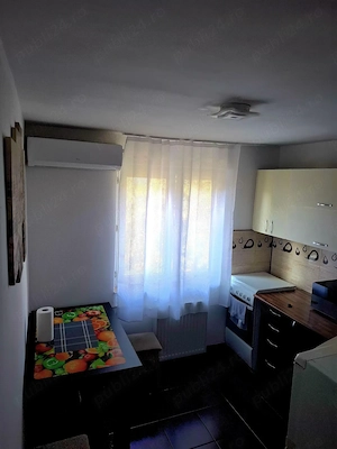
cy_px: 224
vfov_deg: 73.9
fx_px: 299
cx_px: 168
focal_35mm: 23
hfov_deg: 58.9
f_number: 1.8
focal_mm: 5.54
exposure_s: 1/100
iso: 125
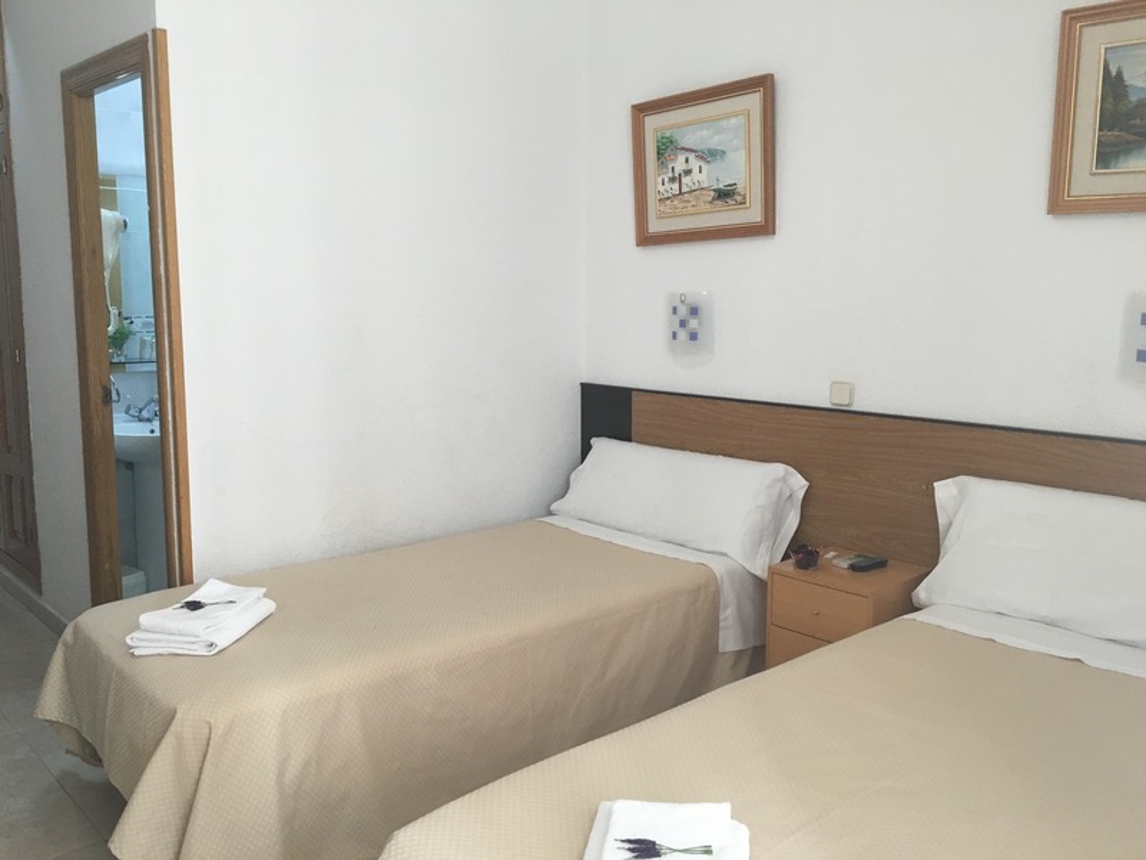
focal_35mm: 29
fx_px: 960
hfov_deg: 61.7
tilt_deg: -8.5
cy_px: 430
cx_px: 573
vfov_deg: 48.2
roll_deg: -0.2
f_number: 2.2
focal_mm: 4.15
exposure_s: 1/33
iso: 64
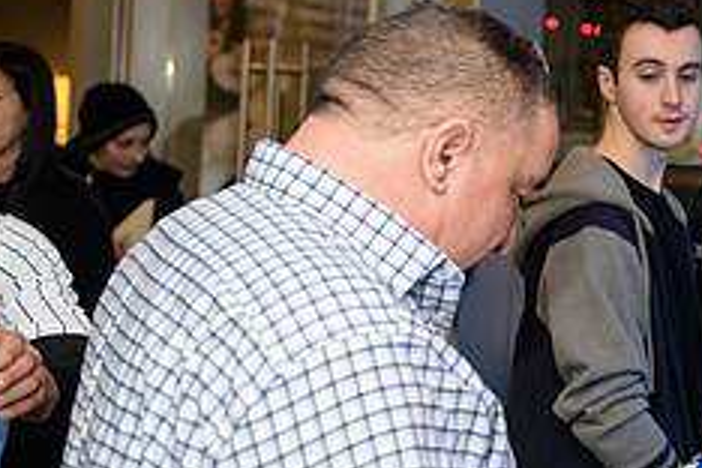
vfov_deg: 14.5
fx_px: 1833
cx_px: 849
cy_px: 202
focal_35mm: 94
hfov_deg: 20.3
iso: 400
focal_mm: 38
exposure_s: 1/125
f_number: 3.2
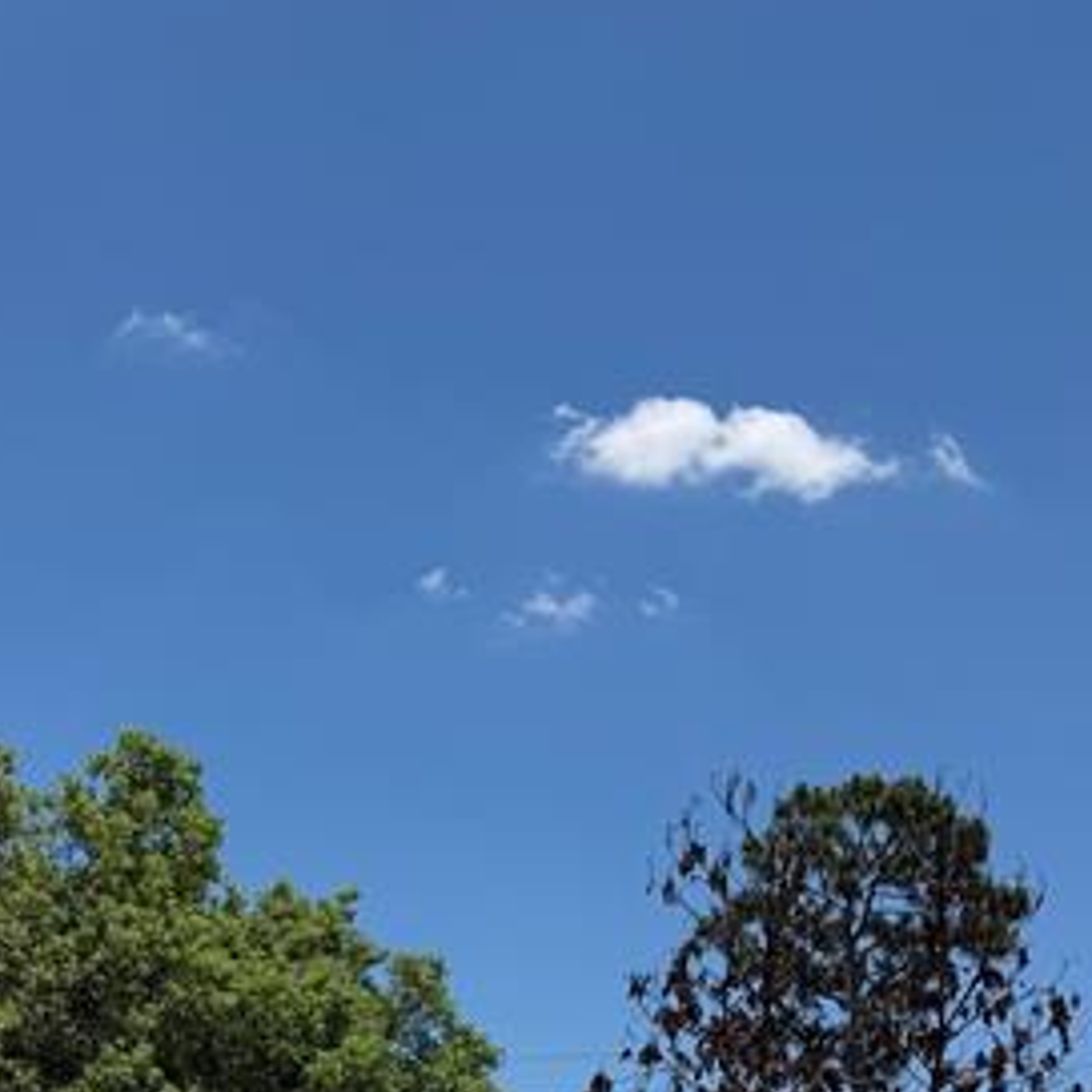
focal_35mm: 60
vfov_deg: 24.8
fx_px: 2141
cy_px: 1429
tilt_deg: +0.4
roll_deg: -1.9
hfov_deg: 28.4
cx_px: 357
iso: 80
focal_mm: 6.76
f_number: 1.78
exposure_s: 1/8130
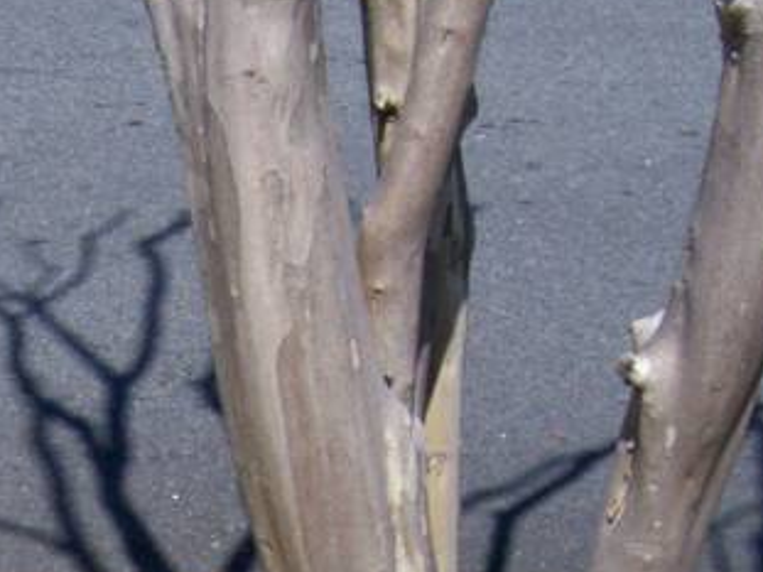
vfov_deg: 10.6
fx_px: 2930
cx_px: 93
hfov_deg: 14.7
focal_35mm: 133
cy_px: 967
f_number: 5.1
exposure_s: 1/559
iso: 80
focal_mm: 5.6
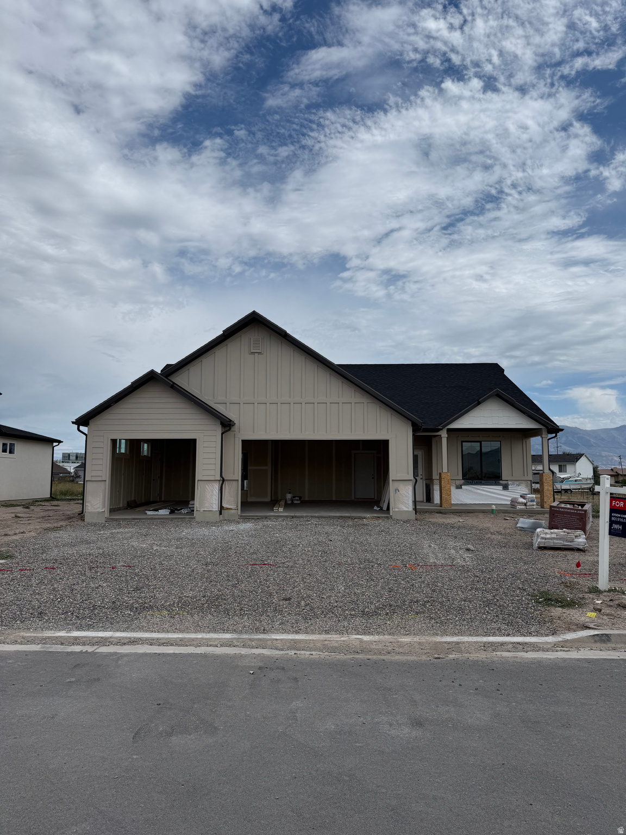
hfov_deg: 56.8
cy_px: 418
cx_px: 313
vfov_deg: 71.6
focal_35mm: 24
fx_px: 579
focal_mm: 6.76
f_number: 1.78
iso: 80
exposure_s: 1/10309
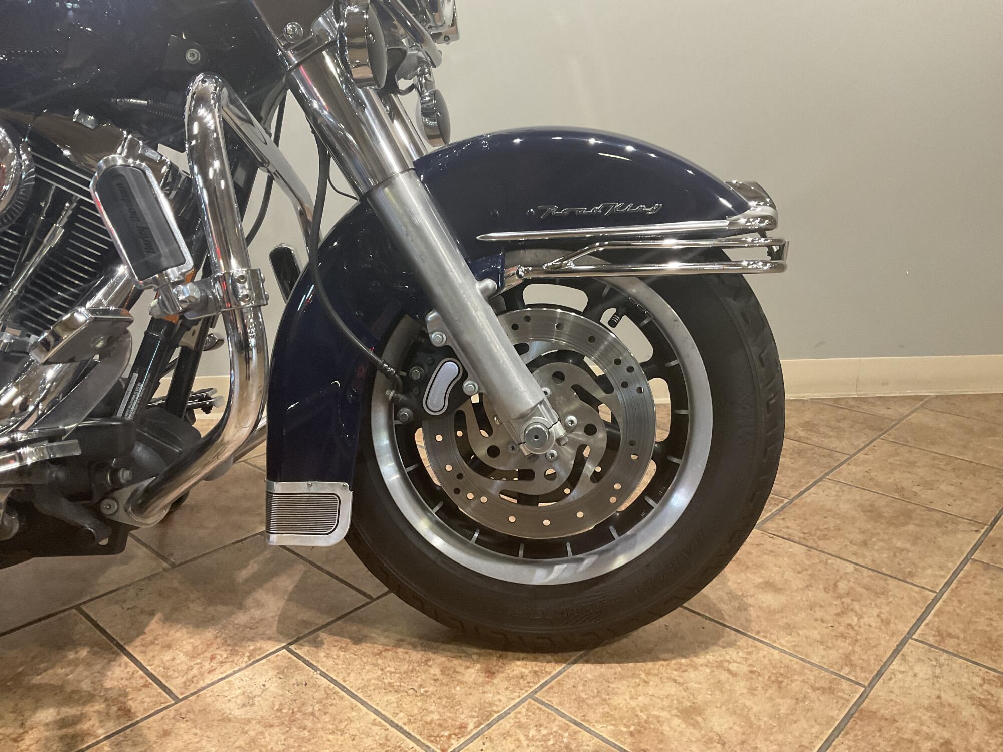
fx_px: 840
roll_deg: -2.2
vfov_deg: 48.2
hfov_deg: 61.7
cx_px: 502
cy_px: 376
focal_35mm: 29
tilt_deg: -17.8
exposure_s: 1/60
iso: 125
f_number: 1.8
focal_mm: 3
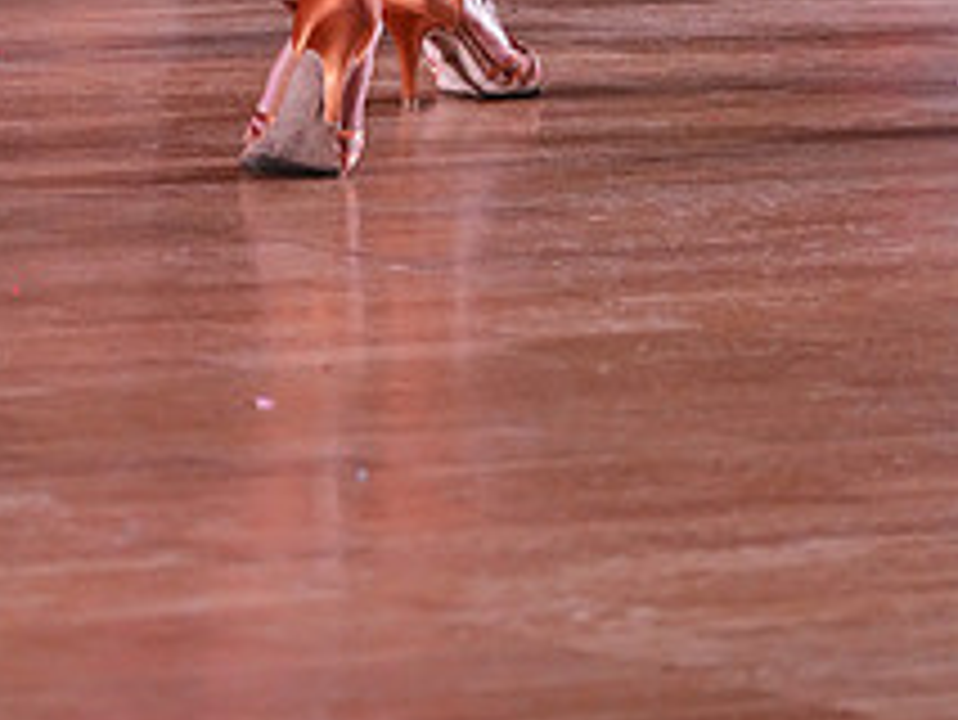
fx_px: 14510
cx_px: 92
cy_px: -482
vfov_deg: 2.8
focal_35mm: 524
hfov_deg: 3.8
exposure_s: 1/200
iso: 4000
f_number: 4.5
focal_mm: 200
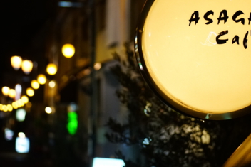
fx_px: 635
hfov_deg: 22.4
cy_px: 29
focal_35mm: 91
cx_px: 126
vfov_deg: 14.9
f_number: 2.8
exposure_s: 1/100
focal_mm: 50
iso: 2000
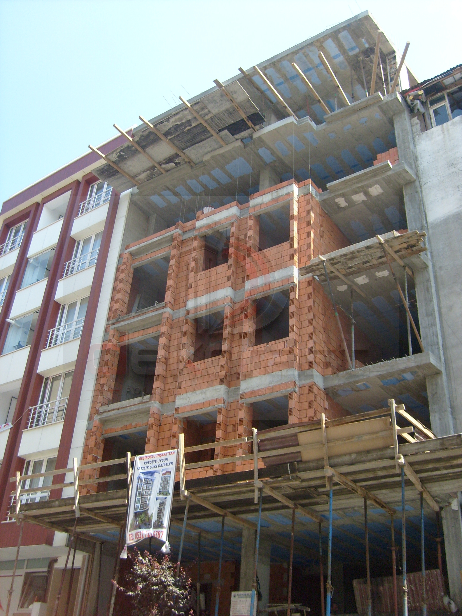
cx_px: 231
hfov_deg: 40.7
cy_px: 308
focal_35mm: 35
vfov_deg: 52.6
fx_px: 623
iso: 80
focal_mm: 5.8
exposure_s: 1/90
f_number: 7.1
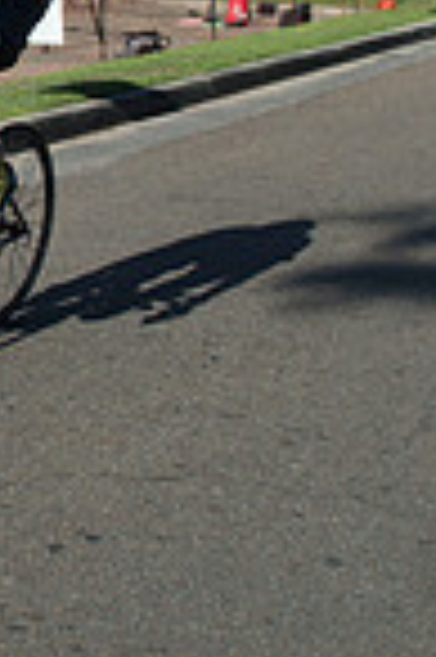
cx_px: -209
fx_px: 1511
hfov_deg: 15.2
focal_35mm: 83
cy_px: 45
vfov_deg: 23.7
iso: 400
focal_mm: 18
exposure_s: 1/2000
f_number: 7.1
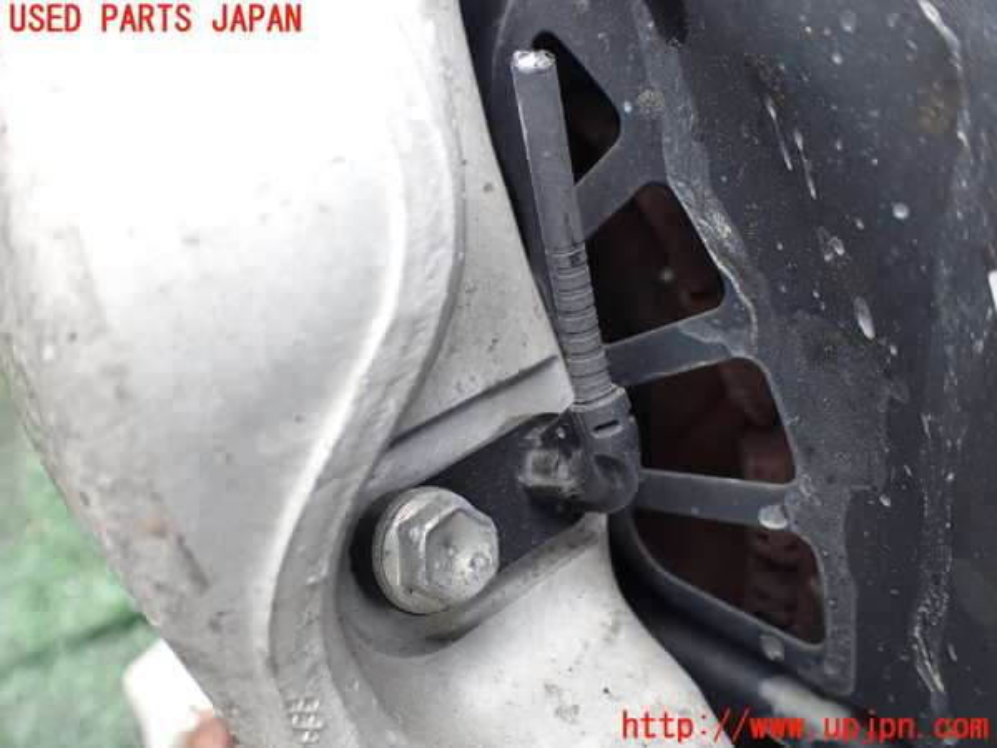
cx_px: 498
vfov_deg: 46.8
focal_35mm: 30
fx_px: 864
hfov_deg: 60.0
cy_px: 374
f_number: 2.3
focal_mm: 5.4
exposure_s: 1/160
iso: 100
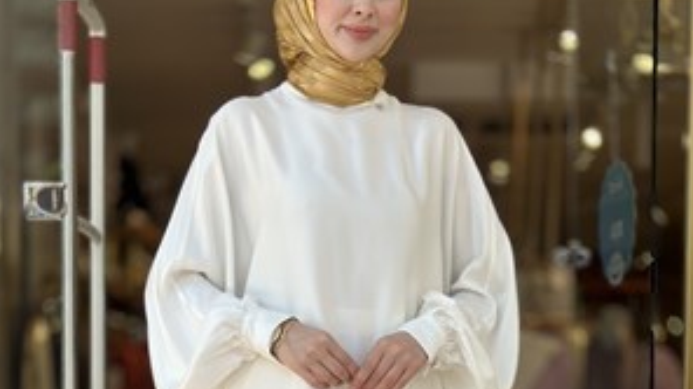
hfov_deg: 23.2
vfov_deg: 12.7
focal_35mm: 92
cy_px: 490
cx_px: 349
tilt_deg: -2.3
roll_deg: -1.6
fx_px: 1689
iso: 80
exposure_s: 1/1376
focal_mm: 6.86
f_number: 1.78
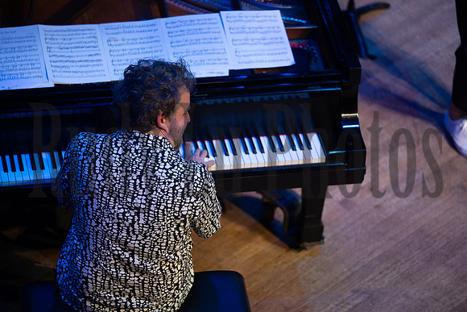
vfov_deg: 7.4
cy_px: 156
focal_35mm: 185
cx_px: 234
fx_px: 2400
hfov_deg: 11.1
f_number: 2.8
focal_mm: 185
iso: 400
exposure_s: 1/200
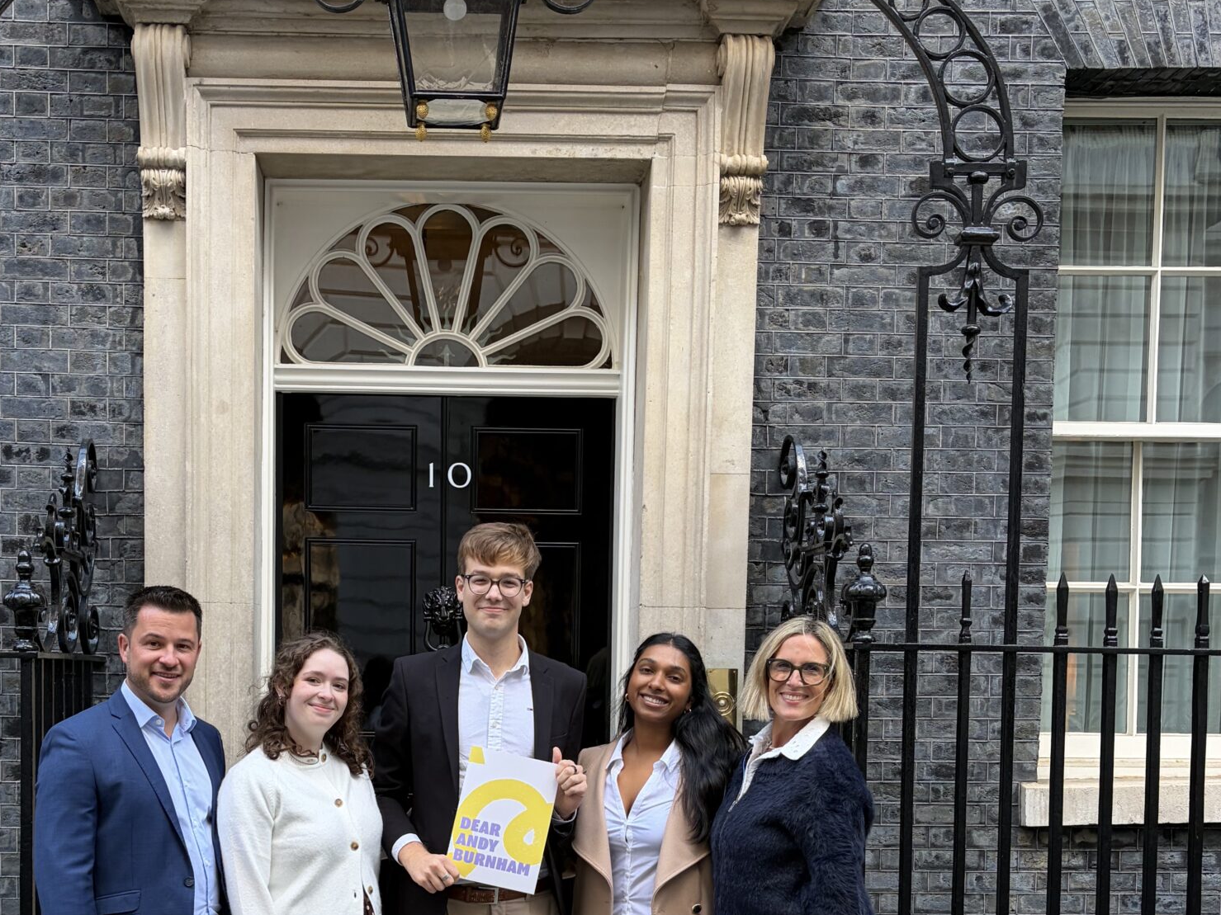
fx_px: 1587
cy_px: 729
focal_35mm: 45
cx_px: 481
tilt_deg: -1.9
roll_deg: -1.6
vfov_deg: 31.4
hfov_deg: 41.9
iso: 80
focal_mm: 5.96
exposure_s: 1/122
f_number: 1.6
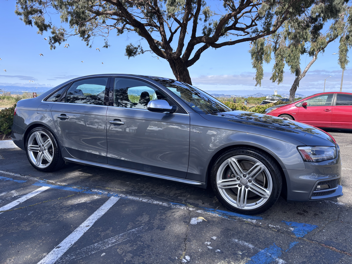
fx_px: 264
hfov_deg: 67.3
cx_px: 176
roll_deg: -1.7
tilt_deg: -8.1
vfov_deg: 53.1
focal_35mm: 26
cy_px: 132
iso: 50
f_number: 1.6
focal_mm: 5.96
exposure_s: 1/2062
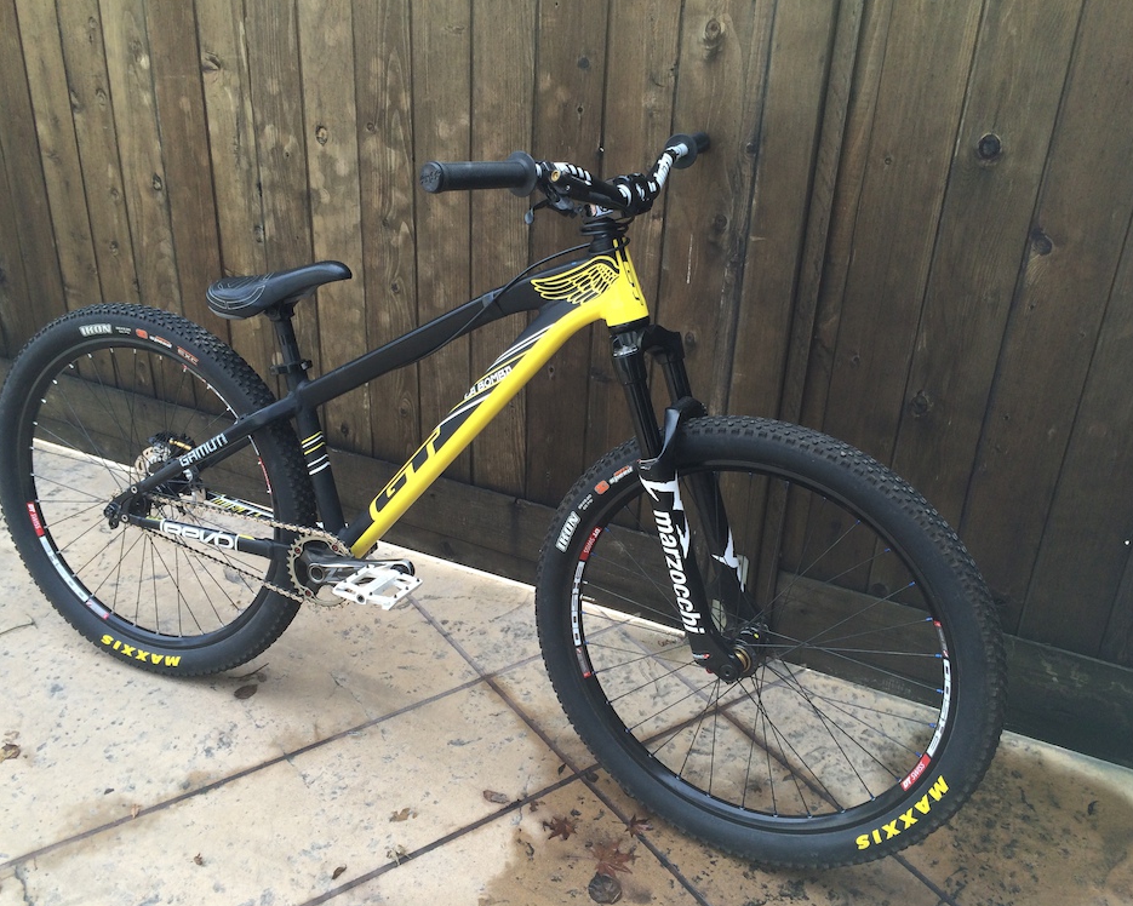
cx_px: 555
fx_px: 1040
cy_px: 457
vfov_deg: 47.1
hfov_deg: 57.2
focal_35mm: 31
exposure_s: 1/308
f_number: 2.2
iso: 32
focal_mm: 4.15
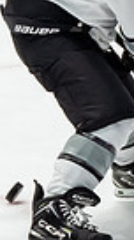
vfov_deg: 4.0
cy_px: 4
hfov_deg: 2.3
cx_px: 127
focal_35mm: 536
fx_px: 3403
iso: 2500
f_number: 2.8
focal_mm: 64
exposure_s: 1/1000
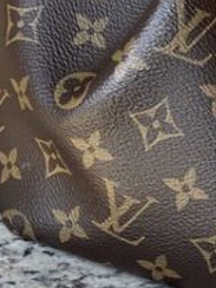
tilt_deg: -19.2
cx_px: 403
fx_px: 2388
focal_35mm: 287
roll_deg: -18.5
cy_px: -38
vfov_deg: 6.9
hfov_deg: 5.1
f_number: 2.2
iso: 40
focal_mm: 7.5
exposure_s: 1/121
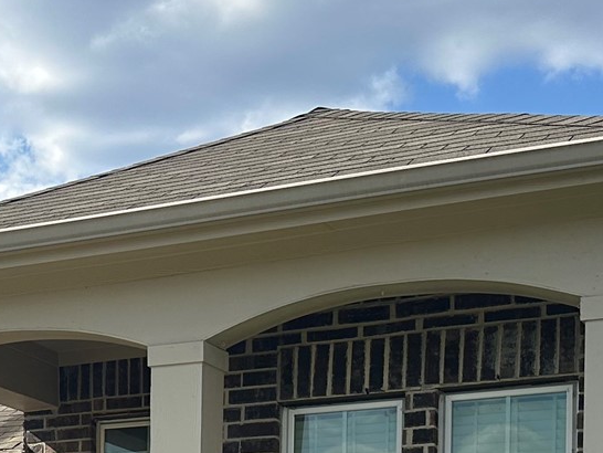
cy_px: 641
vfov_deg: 15.4
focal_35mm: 90
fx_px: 1568
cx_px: -14
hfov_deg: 21.0
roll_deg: -0.9
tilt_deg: +2.2
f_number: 1.78
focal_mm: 6.86
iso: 80
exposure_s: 1/4762
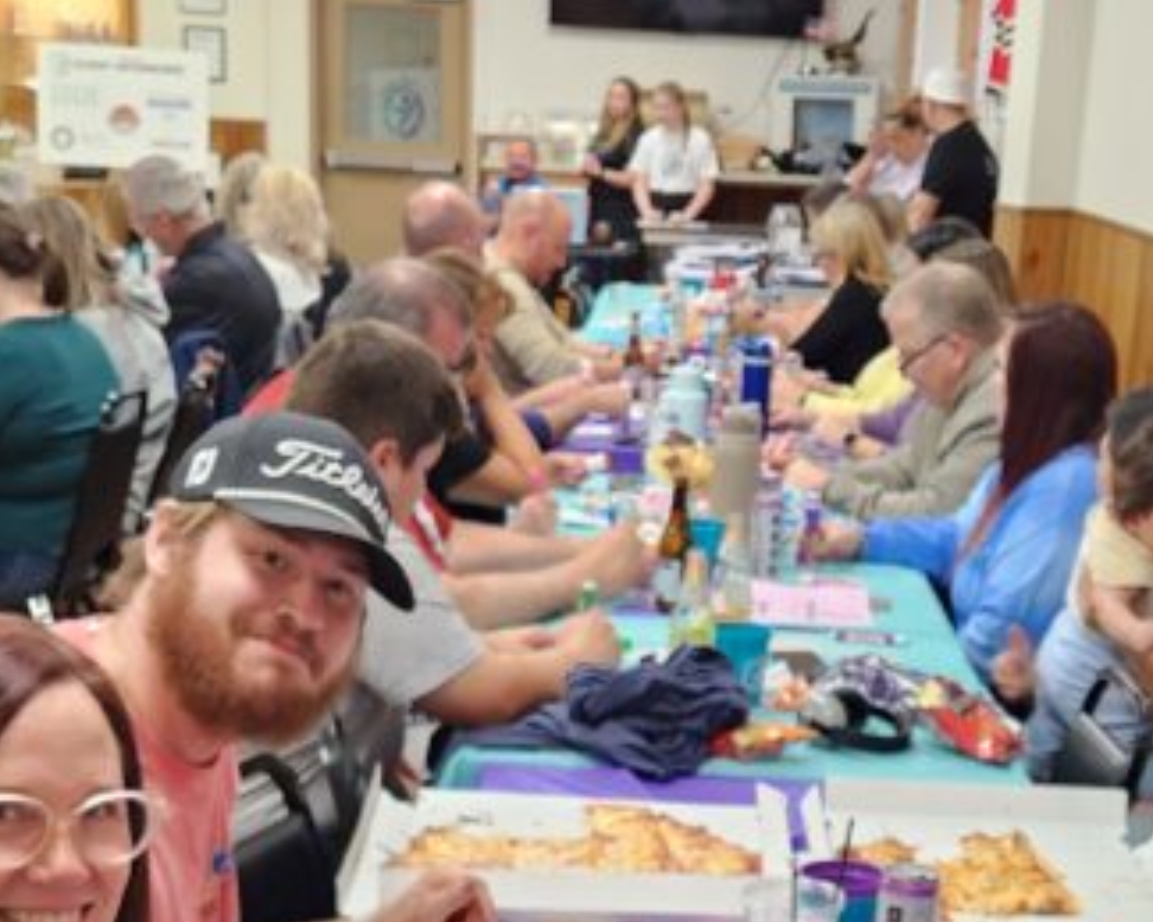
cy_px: 940
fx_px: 2422
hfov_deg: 26.7
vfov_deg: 20.8
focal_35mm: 71
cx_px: 726
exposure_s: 1/50
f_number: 1.8
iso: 200
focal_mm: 5.4
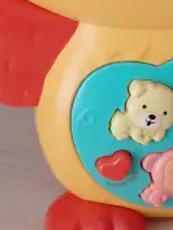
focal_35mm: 106
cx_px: 238
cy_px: -52
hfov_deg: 13.4
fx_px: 705
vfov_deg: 17.6
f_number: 1.8
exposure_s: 1/25
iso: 262
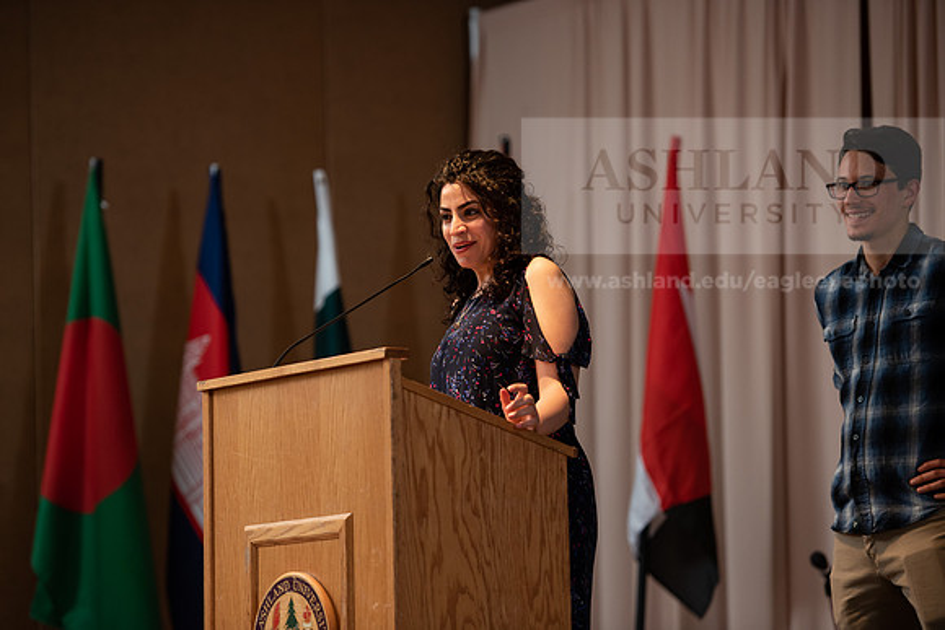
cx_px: 472
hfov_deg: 14.7
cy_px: 315
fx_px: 3676
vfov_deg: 9.8
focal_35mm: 140
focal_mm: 140
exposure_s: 1/200
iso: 1250
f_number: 3.2
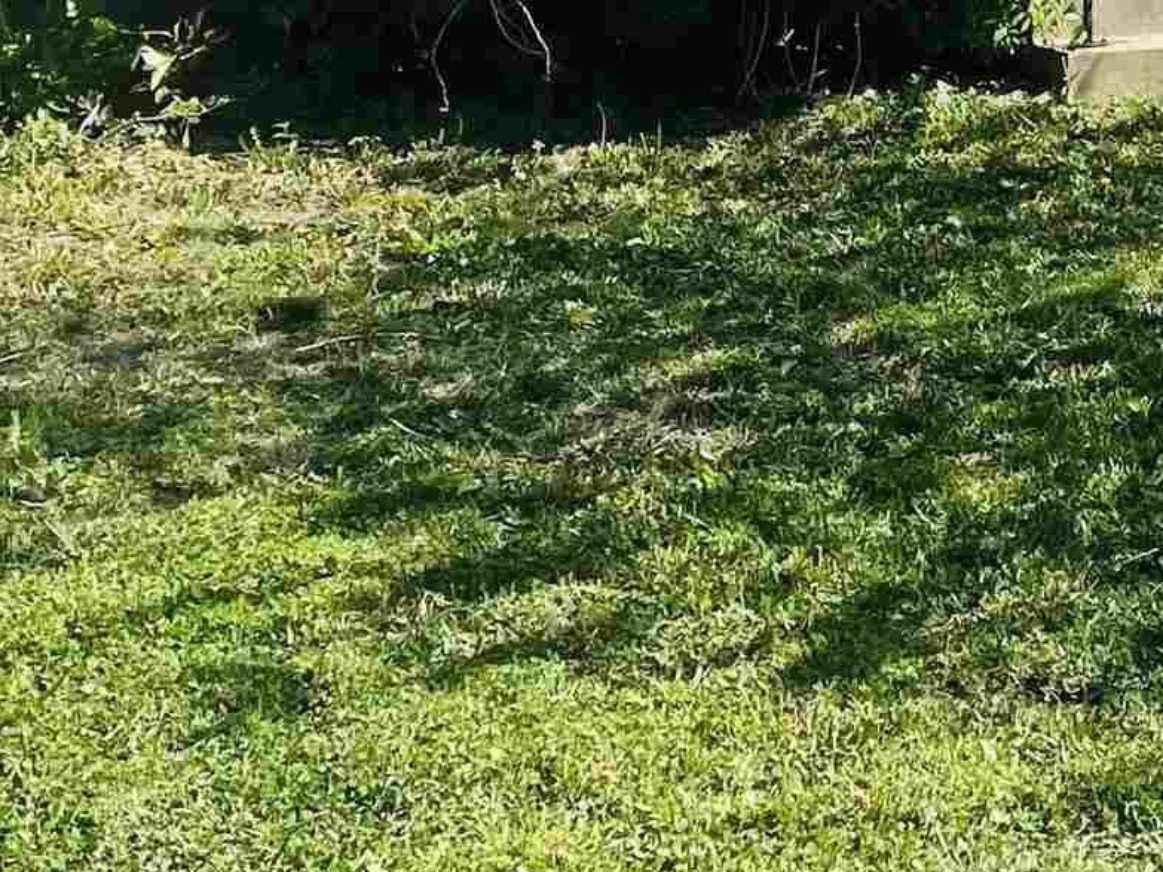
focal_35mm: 102
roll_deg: +0.7
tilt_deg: -1.4
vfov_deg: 14.1
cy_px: -166
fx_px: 3426
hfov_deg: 18.2
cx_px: 1424
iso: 32
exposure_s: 1/1689
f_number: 1.6
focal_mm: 4.2
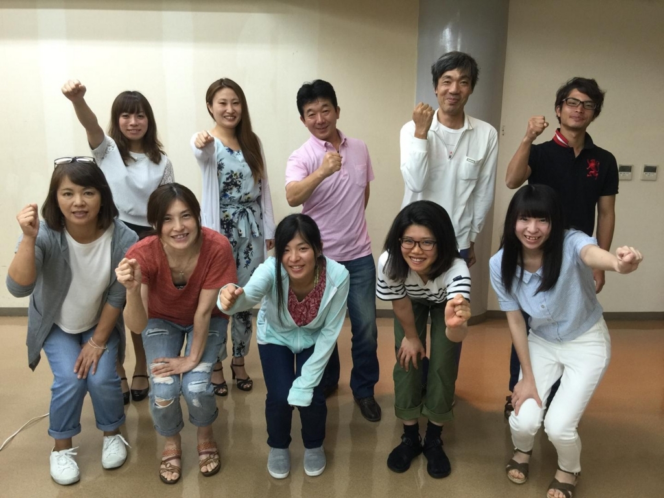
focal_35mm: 29
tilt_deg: -10.2
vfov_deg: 48.2
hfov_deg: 61.7
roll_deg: -2.0
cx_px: 332
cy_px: 249
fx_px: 556
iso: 50
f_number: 2.2
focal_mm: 4.15
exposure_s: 1/30
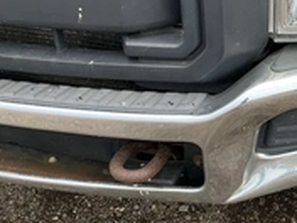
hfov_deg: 28.5
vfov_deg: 22.3
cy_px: 118
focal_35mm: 66
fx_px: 566
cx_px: 253
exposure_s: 1/122
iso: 20
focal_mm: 3
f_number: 1.8
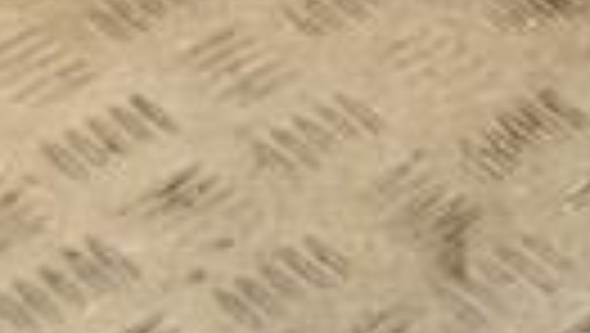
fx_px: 2809
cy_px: -396
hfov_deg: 11.3
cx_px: 973
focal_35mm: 179
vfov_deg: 6.5
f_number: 7.1
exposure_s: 1/200
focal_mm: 25
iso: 800
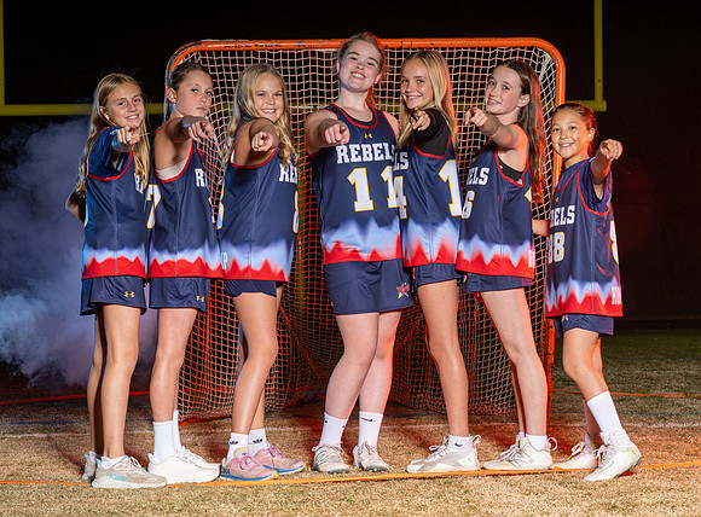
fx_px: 1850
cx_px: 377
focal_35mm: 92
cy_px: 257
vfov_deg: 15.9
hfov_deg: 21.4
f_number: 8
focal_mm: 75
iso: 64
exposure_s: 1/200
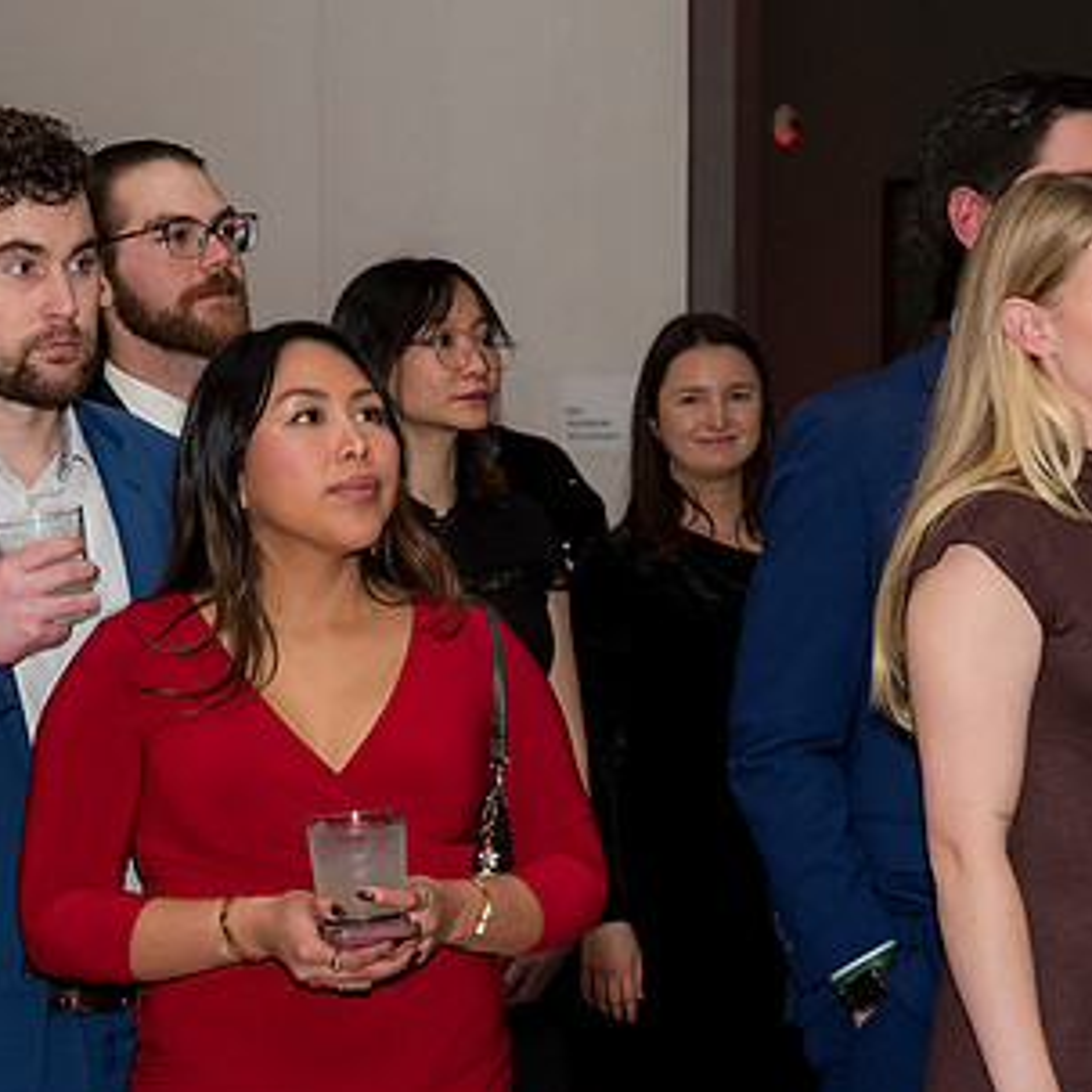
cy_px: 549
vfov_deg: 13.5
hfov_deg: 13.5
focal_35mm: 129
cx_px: 737
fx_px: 4604
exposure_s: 1/125
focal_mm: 52
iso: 800
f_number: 5
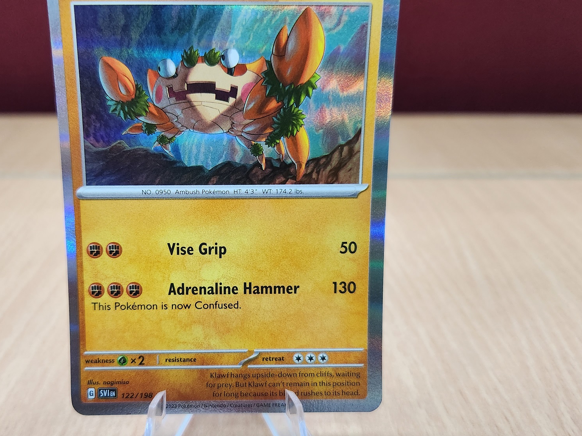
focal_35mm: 31
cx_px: 228
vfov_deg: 45.4
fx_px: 521
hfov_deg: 57.8
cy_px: 230
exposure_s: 1/120
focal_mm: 5.4
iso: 640
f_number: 1.8
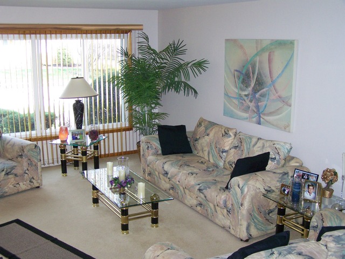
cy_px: 130
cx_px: 172
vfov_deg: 33.6
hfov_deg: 43.9
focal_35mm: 43
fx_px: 429
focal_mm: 7.1
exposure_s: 1/60
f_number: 2.9
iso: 160
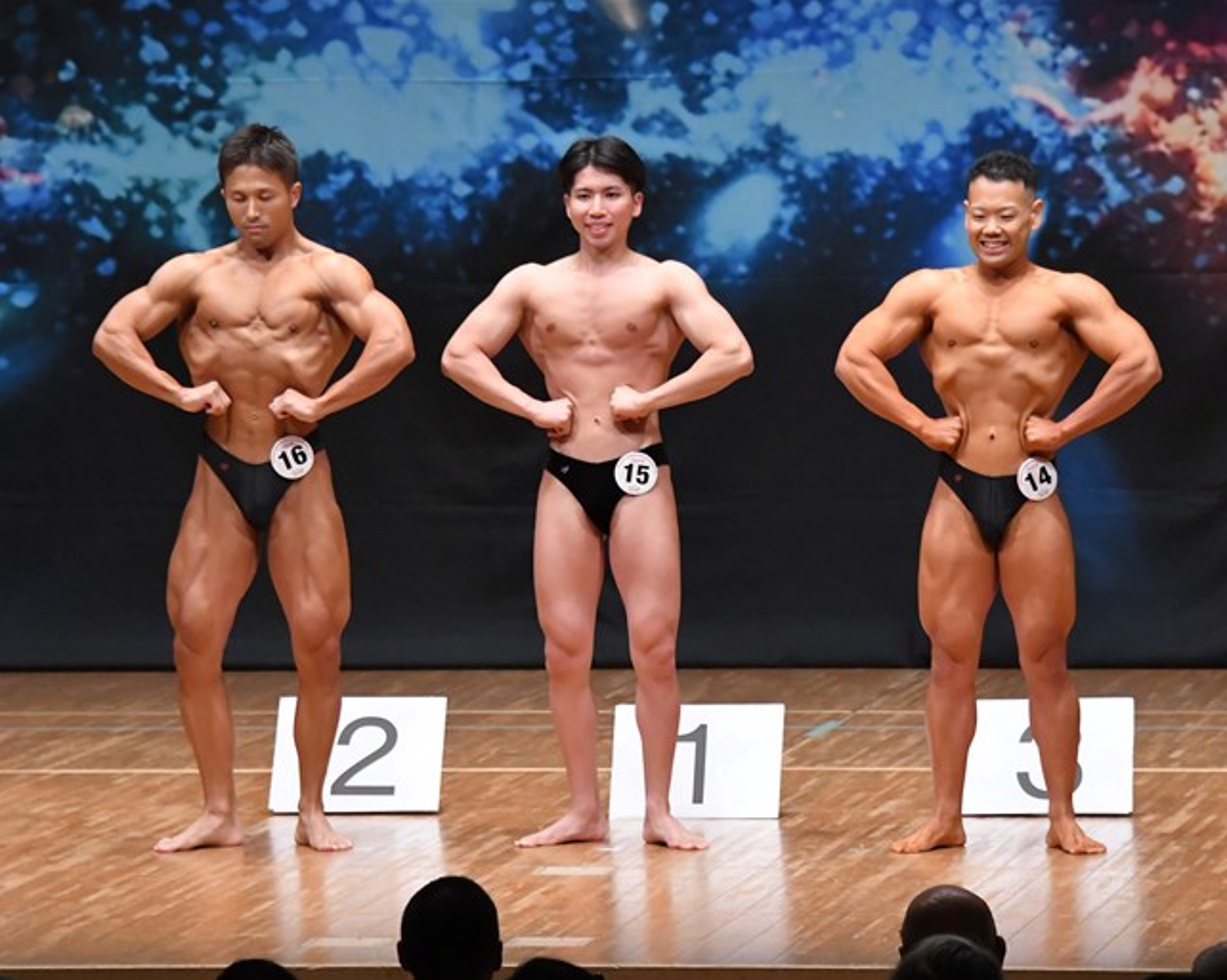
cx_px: 660
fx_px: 9873
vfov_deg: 5.7
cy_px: 491
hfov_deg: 7.1
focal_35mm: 272
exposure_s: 1/400
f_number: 5.6
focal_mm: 160
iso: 6400
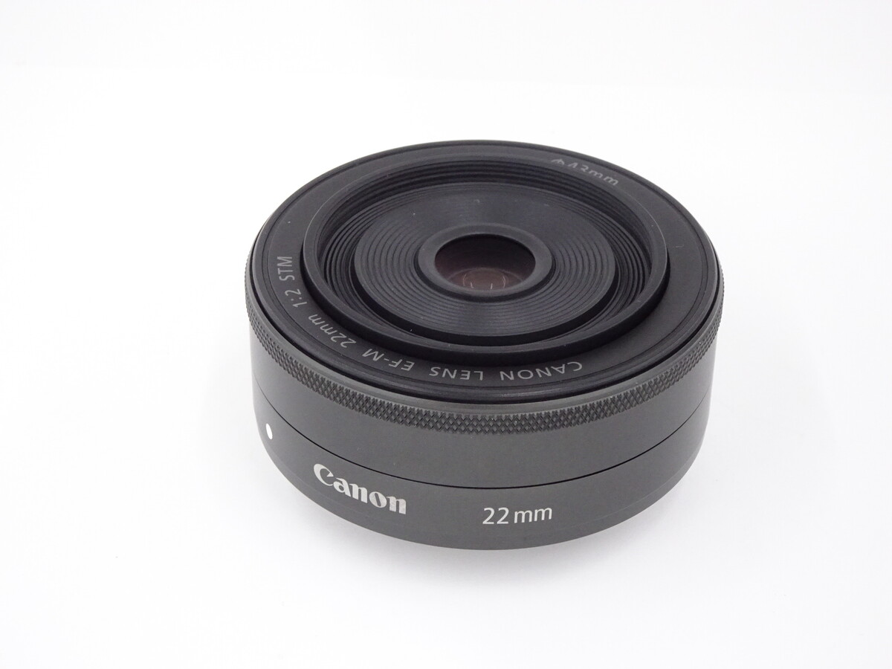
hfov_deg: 26.0
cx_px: 446
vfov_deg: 19.6
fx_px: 1933
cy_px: 334
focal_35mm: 75
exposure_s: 1/80
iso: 640
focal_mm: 12.87
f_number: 5
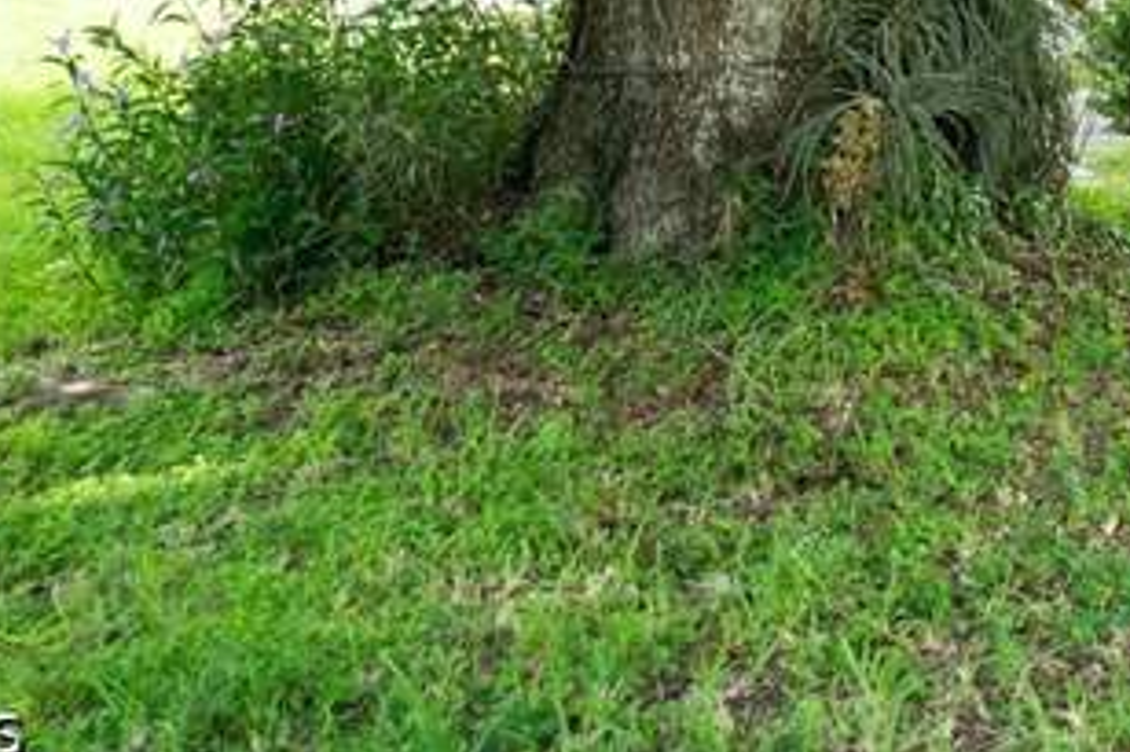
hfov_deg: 23.0
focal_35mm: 83
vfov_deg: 15.7
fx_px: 2604
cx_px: 1244
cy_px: -200
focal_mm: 32
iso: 200
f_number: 4
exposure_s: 1/500
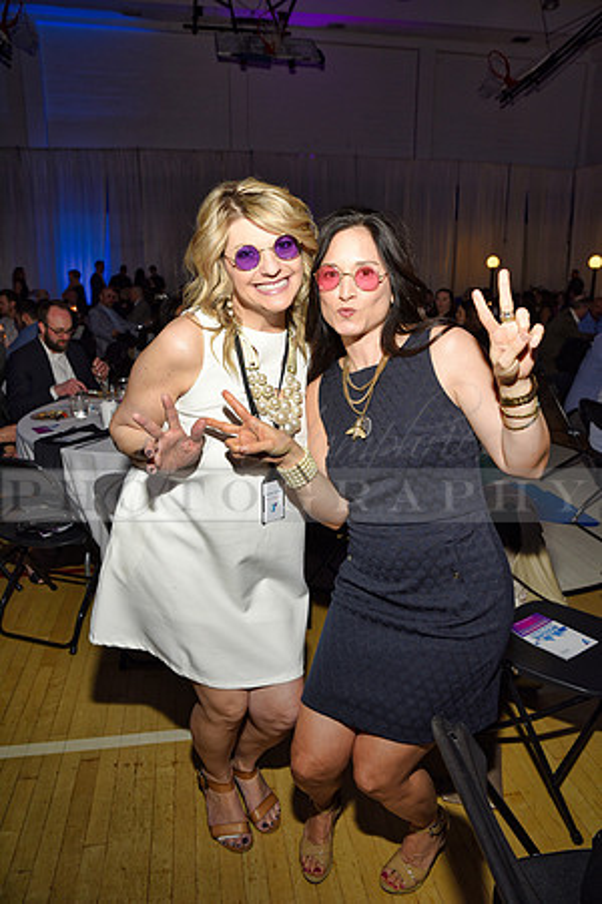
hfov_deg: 53.1
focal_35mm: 24
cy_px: 452
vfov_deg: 73.7
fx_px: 602
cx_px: 301
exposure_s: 1/60
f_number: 5
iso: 200
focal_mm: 24
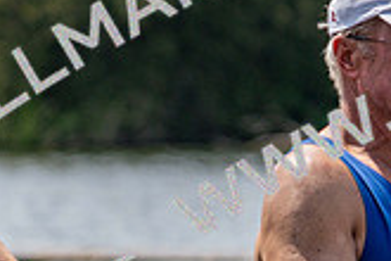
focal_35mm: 705
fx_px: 7656
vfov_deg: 1.9
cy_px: 274
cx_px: 0
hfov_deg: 2.9
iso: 200
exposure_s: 1/1600
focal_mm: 200
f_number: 5.6
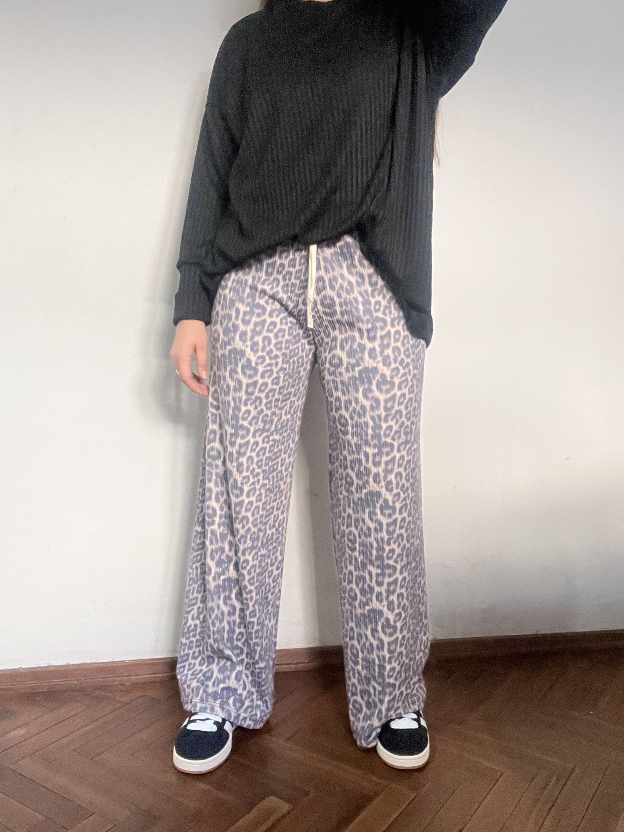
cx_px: 312
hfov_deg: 46.8
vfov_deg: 60.0
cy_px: 416
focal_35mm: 30
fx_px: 721
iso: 400
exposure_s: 1/60
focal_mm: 2.71
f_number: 2.2
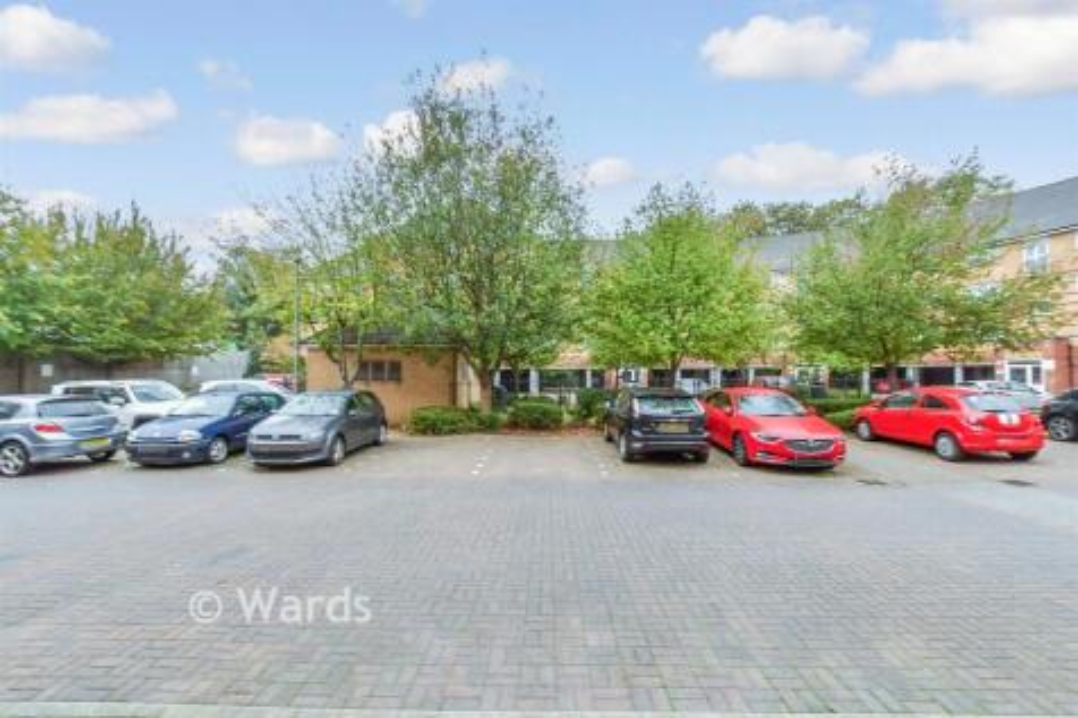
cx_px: 539
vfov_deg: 77.3
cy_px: 359
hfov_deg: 100.4
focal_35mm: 15
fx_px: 449
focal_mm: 10
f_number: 8
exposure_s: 1/30
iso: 320
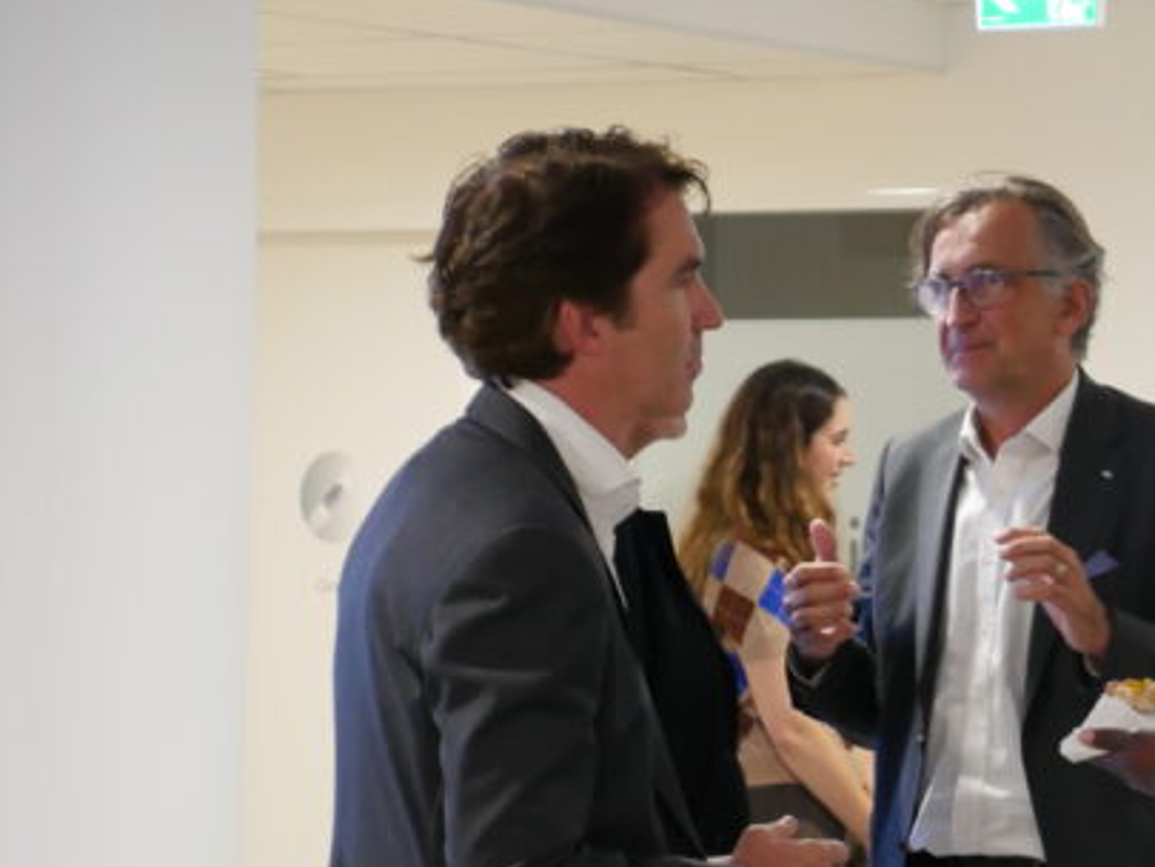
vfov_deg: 8.4
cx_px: 1346
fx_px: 5908
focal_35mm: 177
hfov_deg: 11.0
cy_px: 676
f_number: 2.8
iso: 1250
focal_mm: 35
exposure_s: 1/80
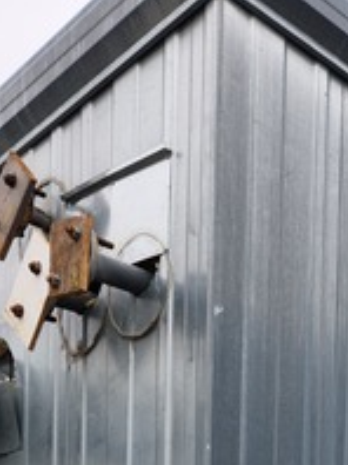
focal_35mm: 62
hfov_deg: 22.7
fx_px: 833
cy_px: 605
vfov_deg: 26.5
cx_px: 343
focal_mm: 5.4
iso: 20
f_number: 1.8
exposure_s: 1/123
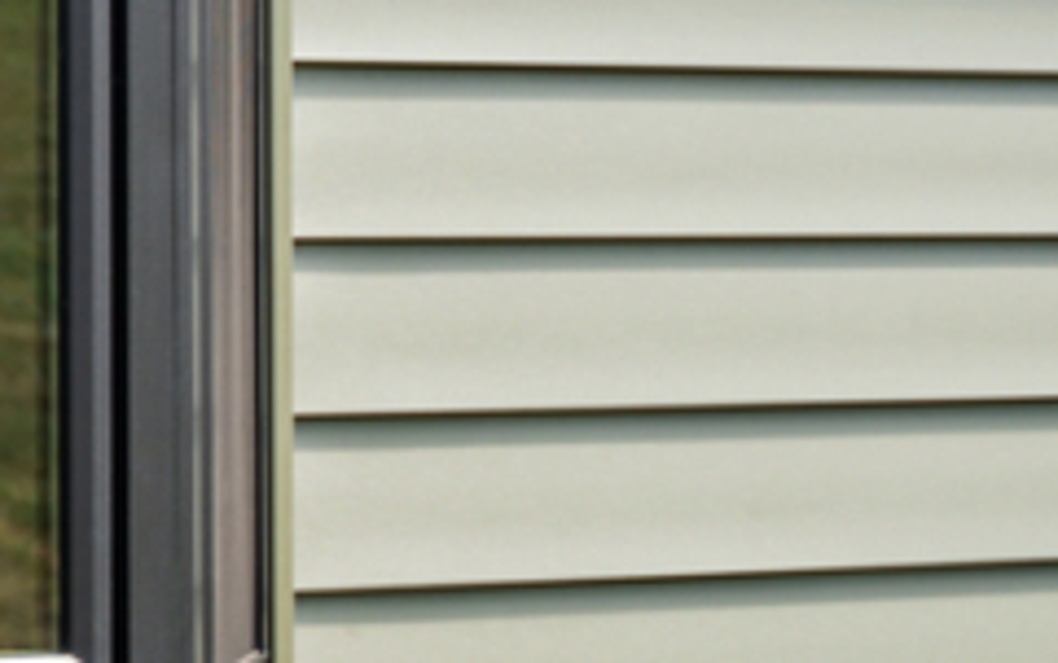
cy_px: -130
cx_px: -579
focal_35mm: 195
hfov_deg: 10.3
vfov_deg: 6.7
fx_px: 5627
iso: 100
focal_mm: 45
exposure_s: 1/500
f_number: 2.8
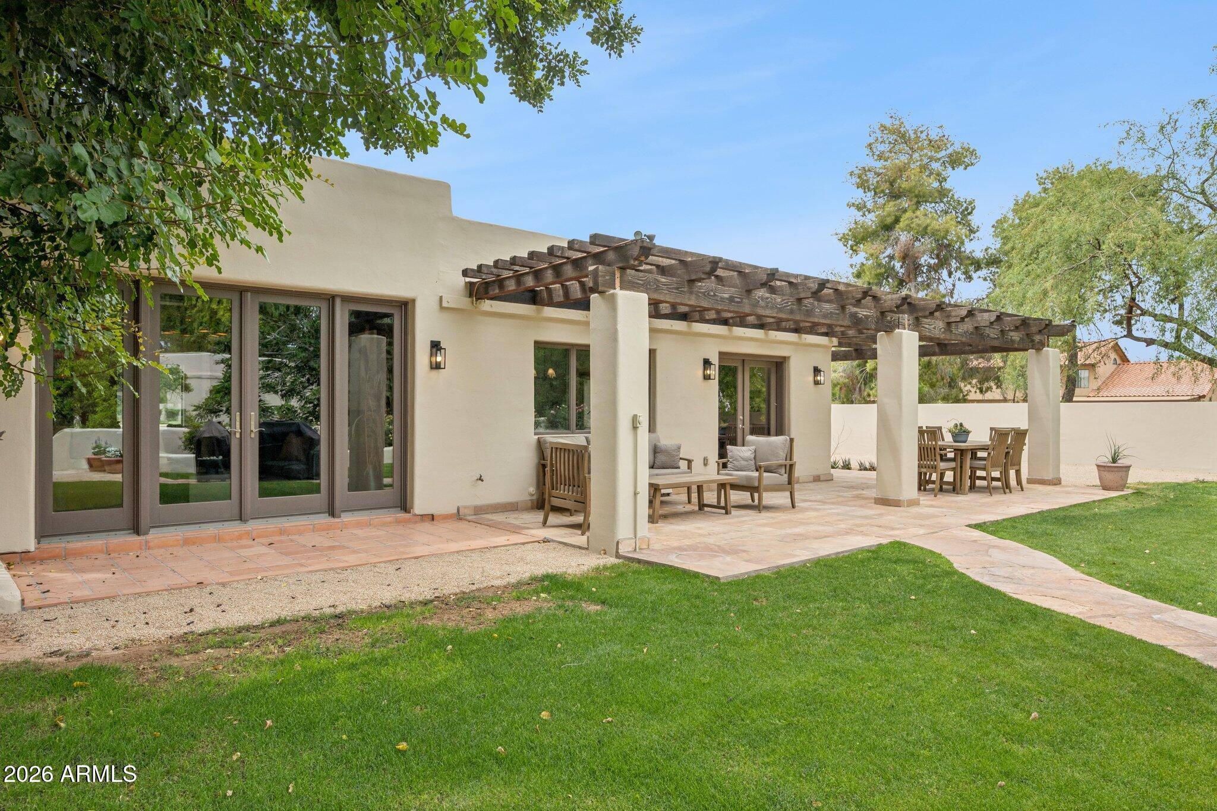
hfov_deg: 77.3
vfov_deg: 56.1
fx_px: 761
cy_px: 406
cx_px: 608
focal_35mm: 22
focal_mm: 22.5
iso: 320
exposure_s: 1/640
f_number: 8
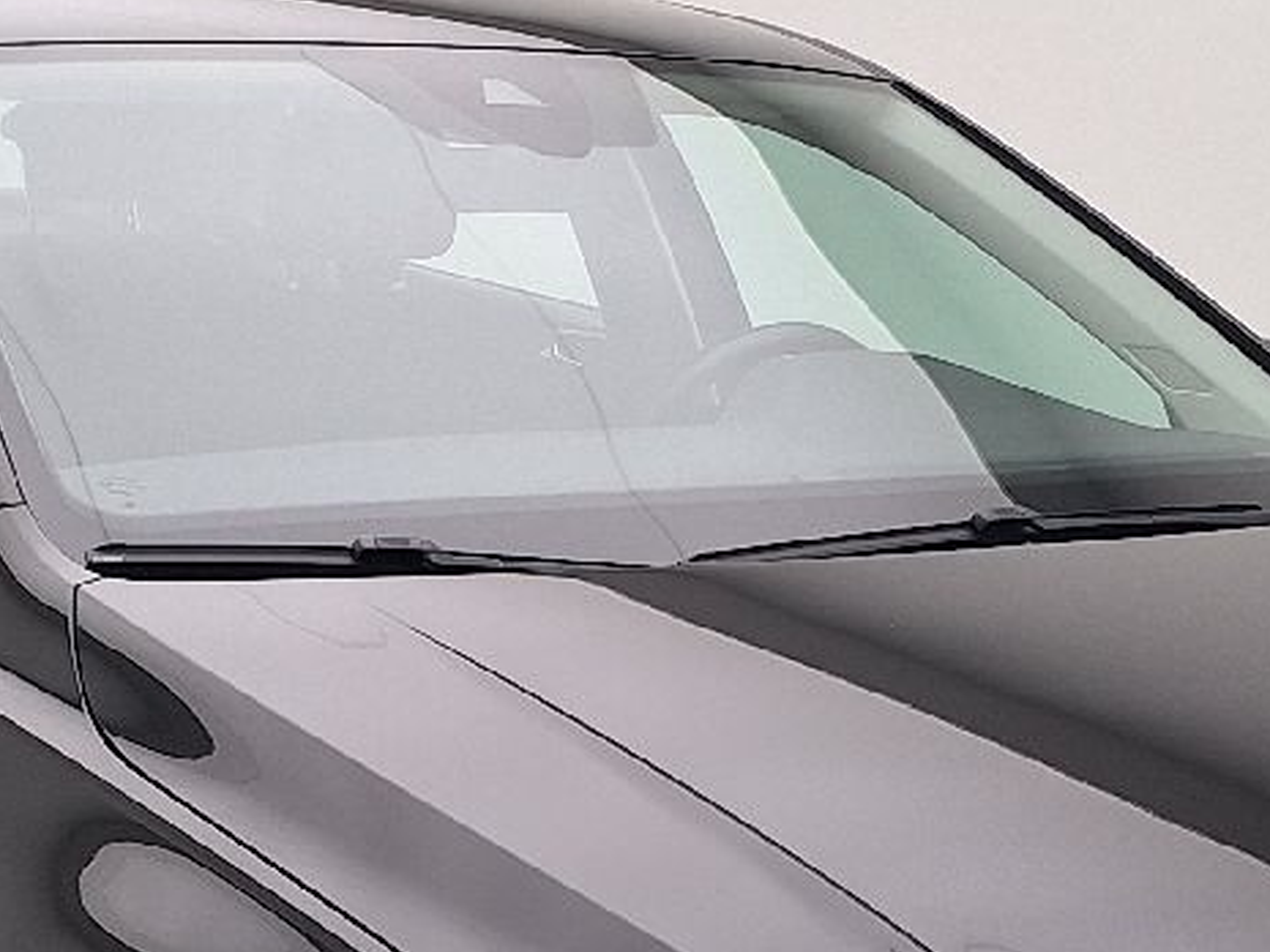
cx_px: 628
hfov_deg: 20.6
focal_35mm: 95
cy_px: 802
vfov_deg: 15.4
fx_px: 3486
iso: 40
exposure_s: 1/100
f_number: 1.8
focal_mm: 5.54
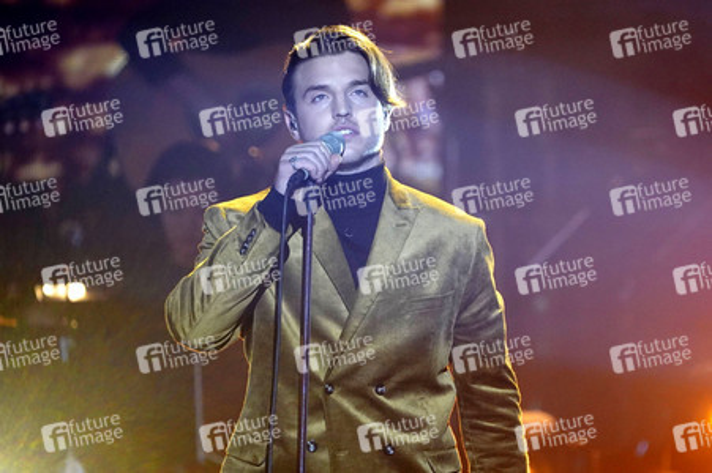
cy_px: 236
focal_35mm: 553
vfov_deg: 2.5
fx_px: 10929
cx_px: 356
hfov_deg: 3.7
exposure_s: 1/80
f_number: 6.3
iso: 5000
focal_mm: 553
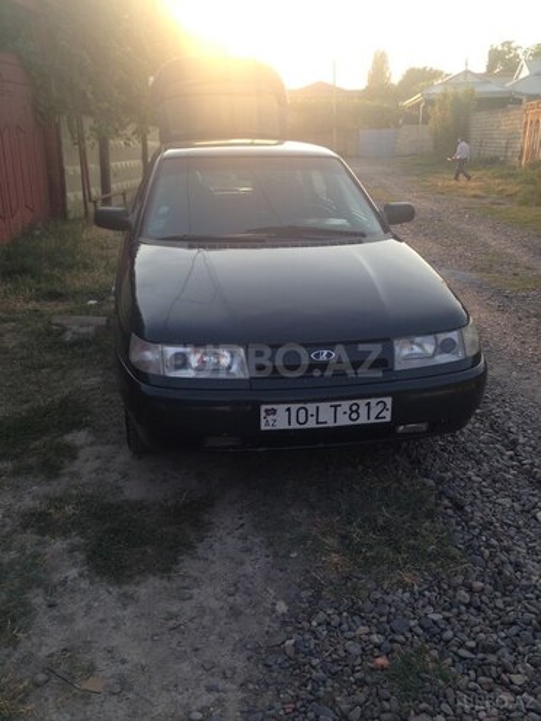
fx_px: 688
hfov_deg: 42.9
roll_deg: -1.2
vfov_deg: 55.4
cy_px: 360
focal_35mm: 33
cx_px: 270
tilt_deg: -14.2
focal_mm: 4.12
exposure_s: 1/288
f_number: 2.4
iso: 50
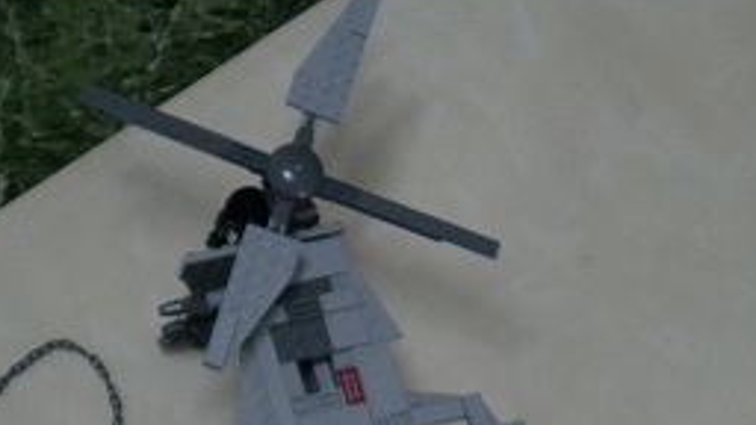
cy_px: 614
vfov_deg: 8.9
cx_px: 741
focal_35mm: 133
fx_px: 2666
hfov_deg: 15.9
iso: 160
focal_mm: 7.1
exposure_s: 1/40
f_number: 3.3
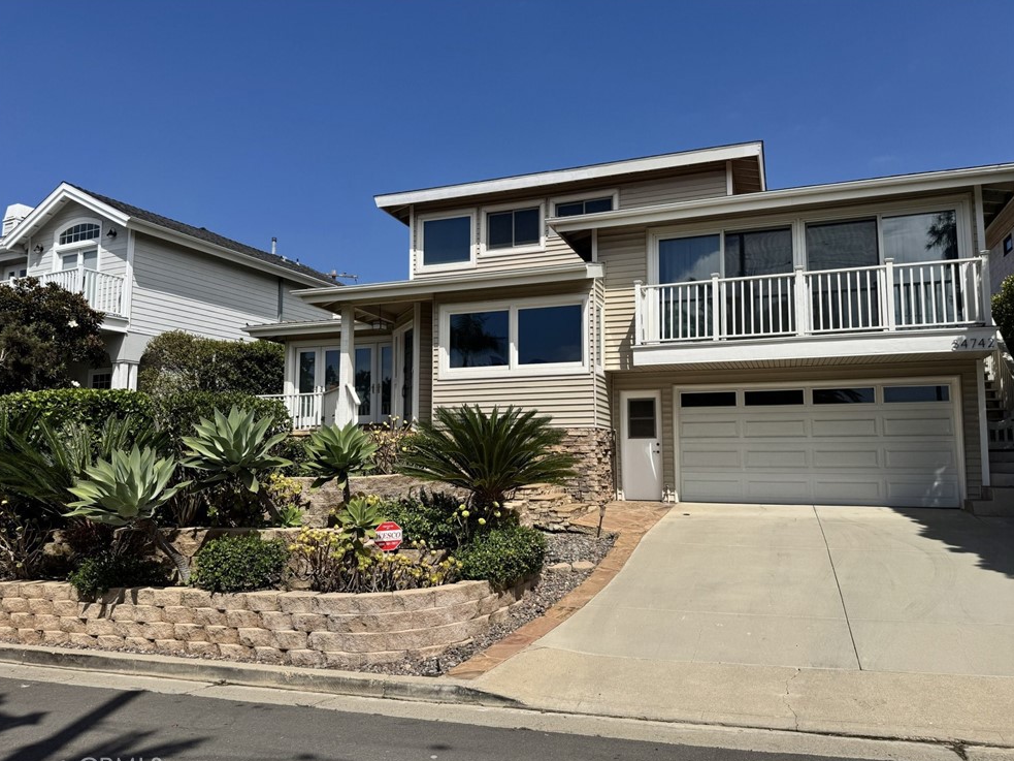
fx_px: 732
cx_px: 512
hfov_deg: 69.4
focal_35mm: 25
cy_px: 386
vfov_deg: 54.9
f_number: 1.78
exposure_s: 1/9009
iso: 80
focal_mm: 6.76
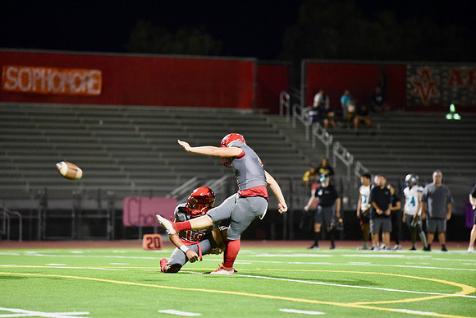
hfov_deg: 10.3
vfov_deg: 6.9
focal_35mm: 200
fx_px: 2645
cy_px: 159
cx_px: 238
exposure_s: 1/500
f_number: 2.8
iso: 8000
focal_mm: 200
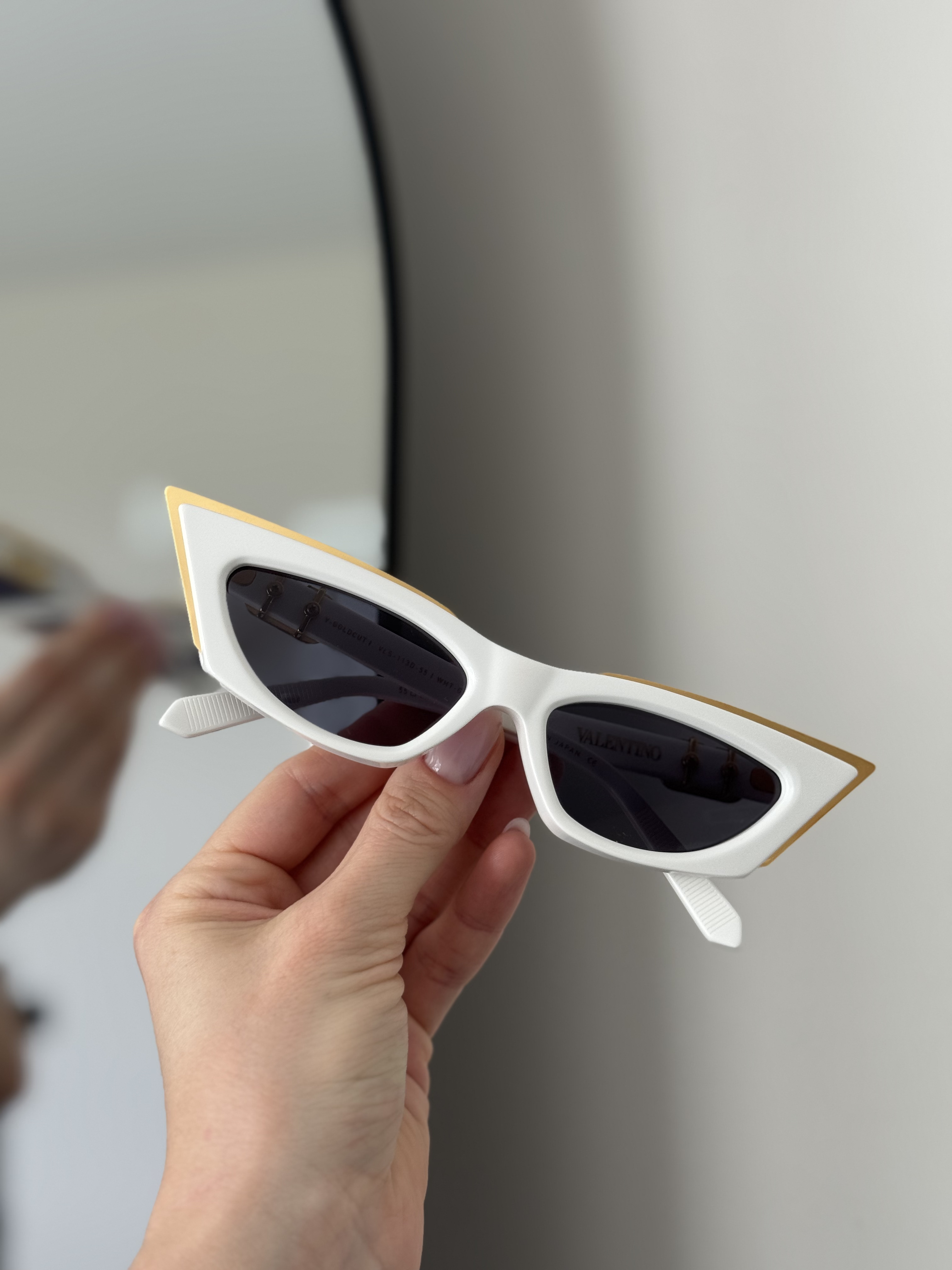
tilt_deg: -14.1
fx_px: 1760
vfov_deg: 39.7
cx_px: 476
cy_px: 635
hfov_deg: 30.3
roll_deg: -6.0
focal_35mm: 48
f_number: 1.78
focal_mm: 6.76
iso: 50
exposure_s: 1/121
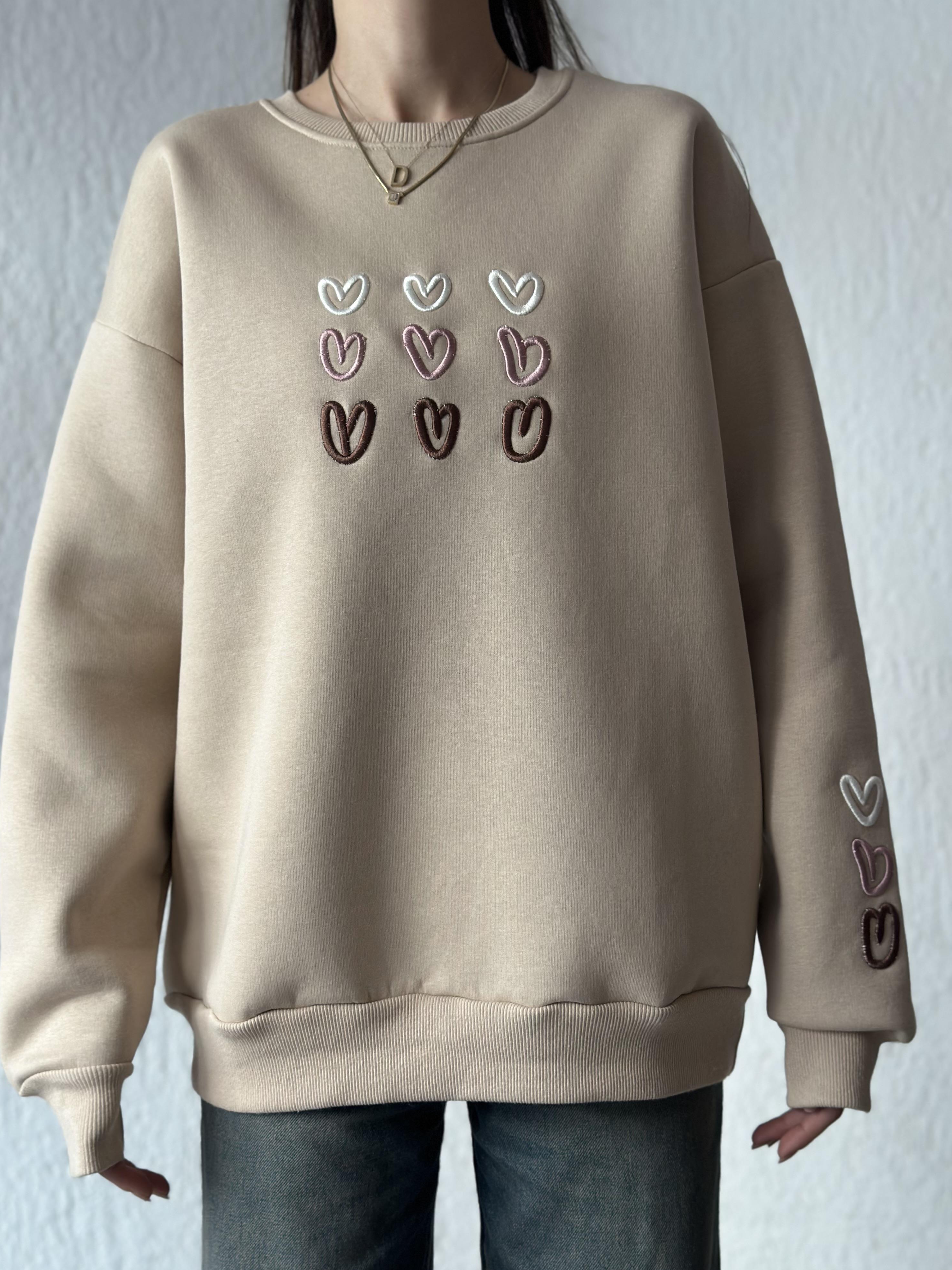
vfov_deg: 38.9
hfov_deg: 29.7
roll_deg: +0.4
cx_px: 469
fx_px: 1797
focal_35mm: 49
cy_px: 637
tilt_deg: -0.2
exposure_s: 1/84
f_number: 1.78
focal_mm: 6.86
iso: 125
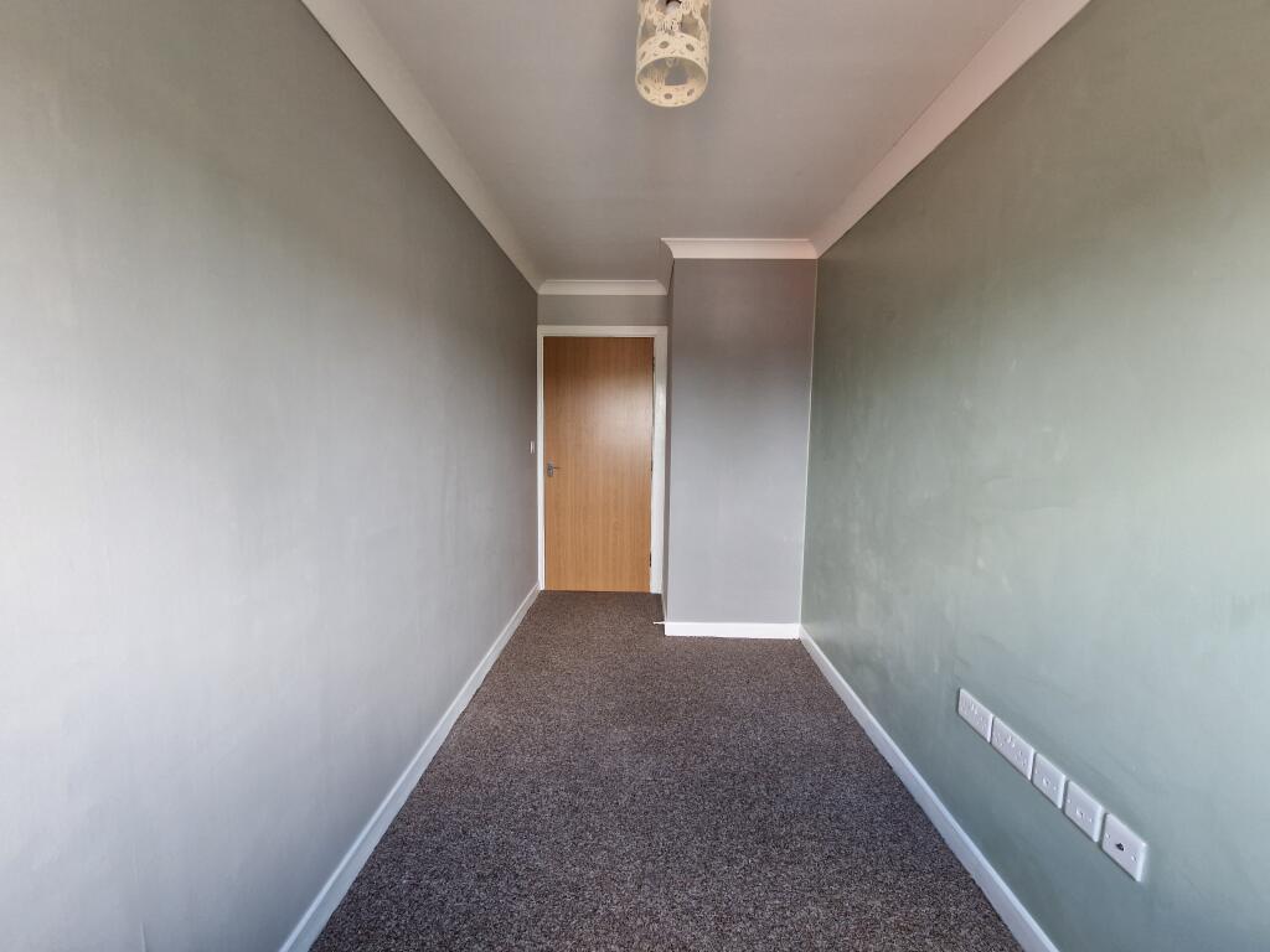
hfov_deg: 106.2
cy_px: 476
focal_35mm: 13
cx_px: 635
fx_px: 477
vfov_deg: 89.9
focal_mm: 2.2
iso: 200
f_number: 2.2
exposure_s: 1/50
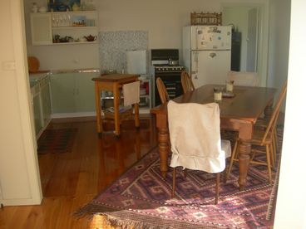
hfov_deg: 49.0
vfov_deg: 37.7
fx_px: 336
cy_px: 114
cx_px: 153
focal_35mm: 38
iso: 50
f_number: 2.8
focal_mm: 7.8
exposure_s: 1/30
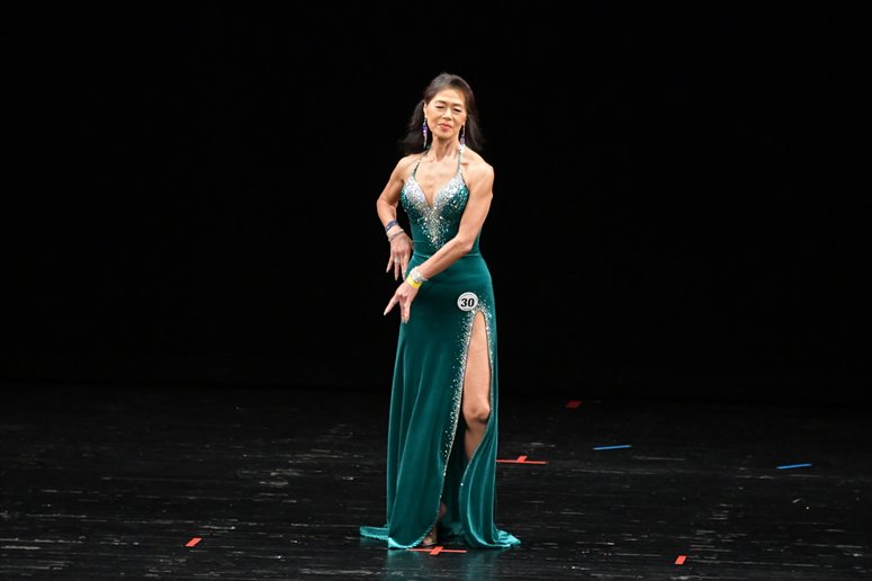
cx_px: 436
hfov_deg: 7.6
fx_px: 6537
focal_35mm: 270
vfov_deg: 5.1
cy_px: 290
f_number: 5.6
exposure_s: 1/400
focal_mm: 180
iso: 3200
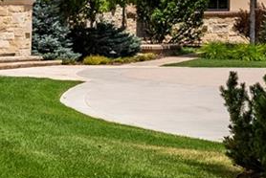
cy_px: -125
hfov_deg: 8.7
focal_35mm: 211
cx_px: -414
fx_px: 1561
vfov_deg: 6.4
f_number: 9
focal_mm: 36.7
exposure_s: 1/640
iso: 160
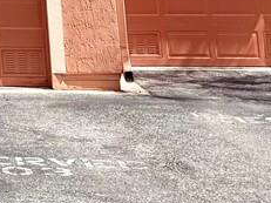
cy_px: -384
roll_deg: +0.4
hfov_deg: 10.5
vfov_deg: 7.8
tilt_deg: +13.2
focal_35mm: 166
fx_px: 1299
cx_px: -346
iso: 80
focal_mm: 6.76
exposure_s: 1/3759
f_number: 1.78
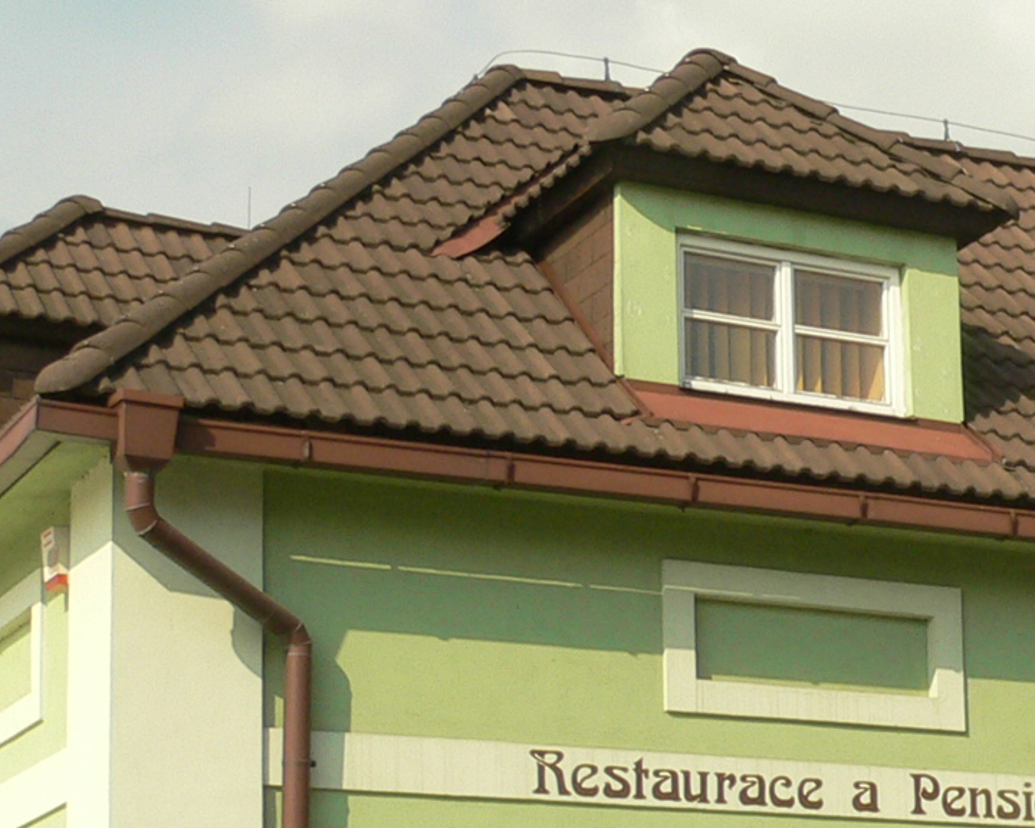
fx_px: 3063
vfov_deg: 15.1
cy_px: 868
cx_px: 1177
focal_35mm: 100
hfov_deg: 18.4
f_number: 6.5
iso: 100
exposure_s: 1/400
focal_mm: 6
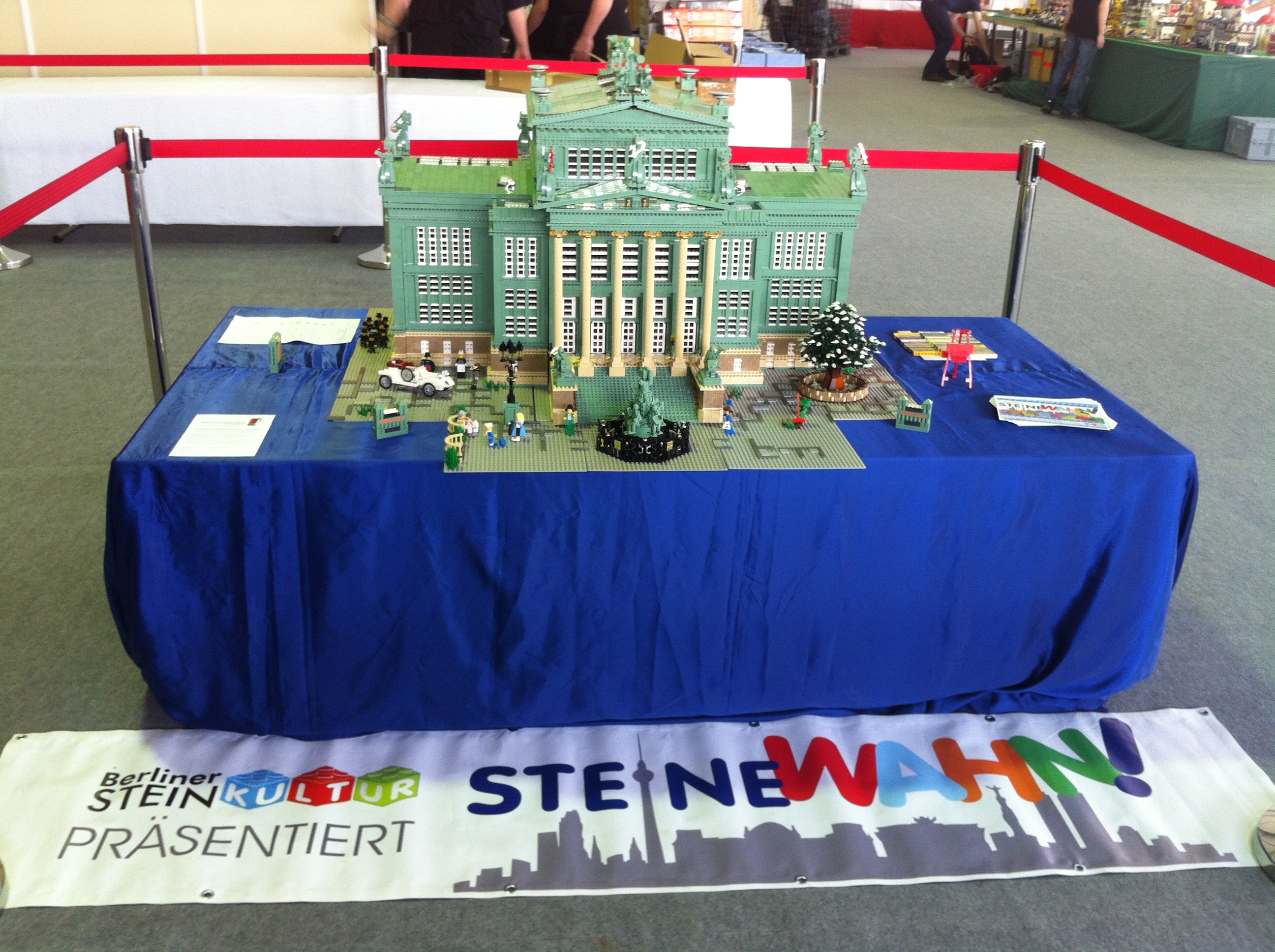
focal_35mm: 35
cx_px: 638
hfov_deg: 52.7
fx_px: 1287
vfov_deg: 40.6
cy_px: 476
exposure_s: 1/20
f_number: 2.8
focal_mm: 3.85
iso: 80
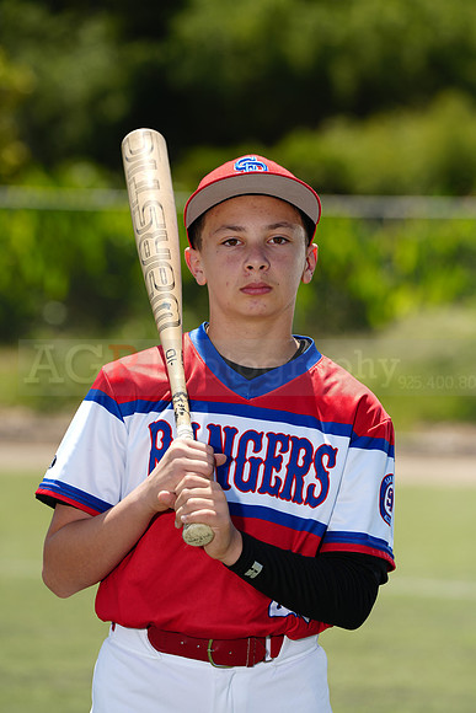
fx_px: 3964
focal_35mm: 200
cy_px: 356
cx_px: 238
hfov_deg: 6.9
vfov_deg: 10.3
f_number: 5
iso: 50
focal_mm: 200
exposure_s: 1/250
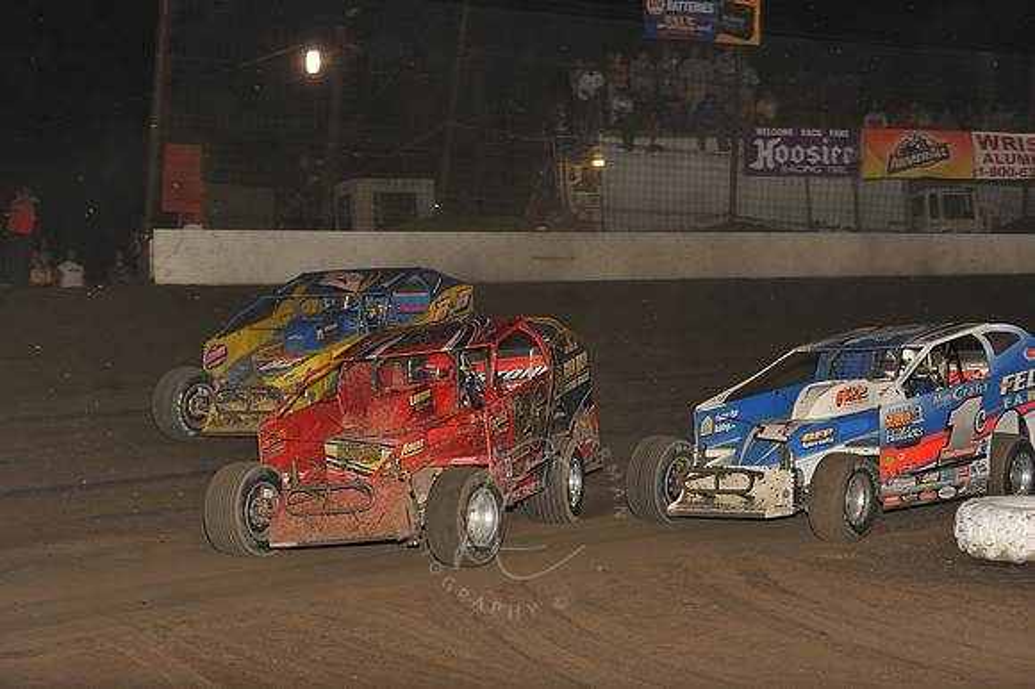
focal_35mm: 80
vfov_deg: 17.0
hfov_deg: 25.4
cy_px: 344
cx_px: 518
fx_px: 2299
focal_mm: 80
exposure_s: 1/320
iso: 1250
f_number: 6.3
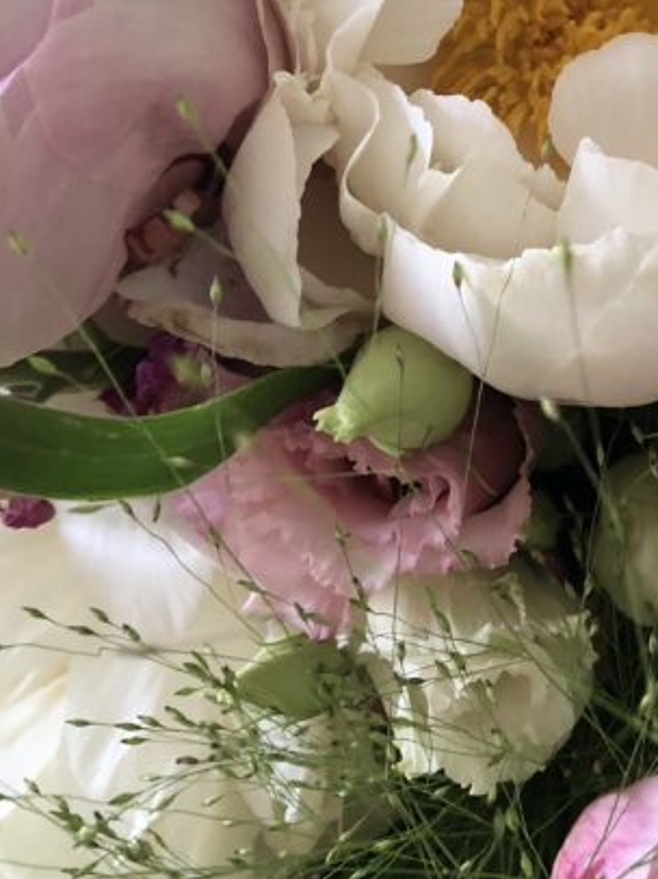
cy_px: 240
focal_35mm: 53
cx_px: 578
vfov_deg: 35.5
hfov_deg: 26.7
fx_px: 1345
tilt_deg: -64.7
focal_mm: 3.99
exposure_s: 1/15
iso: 64
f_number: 1.8
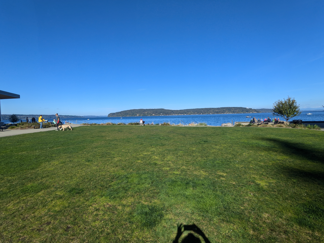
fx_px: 150
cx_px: 162
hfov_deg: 94.5
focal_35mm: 16
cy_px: 122
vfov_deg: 78.1
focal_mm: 2.22
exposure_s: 1/1185
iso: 38
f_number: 2.2
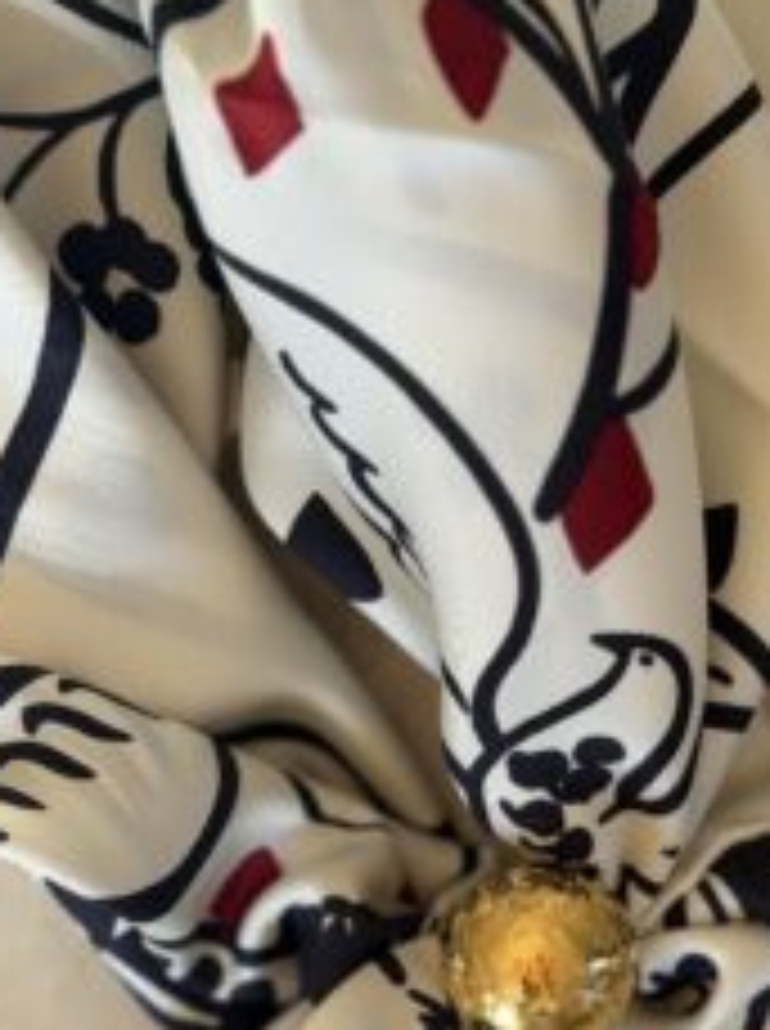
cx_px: 540
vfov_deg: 22.9
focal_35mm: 84
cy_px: 882
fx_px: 2498
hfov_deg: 17.5
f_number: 1.78
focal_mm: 6.76
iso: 64
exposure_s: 1/251
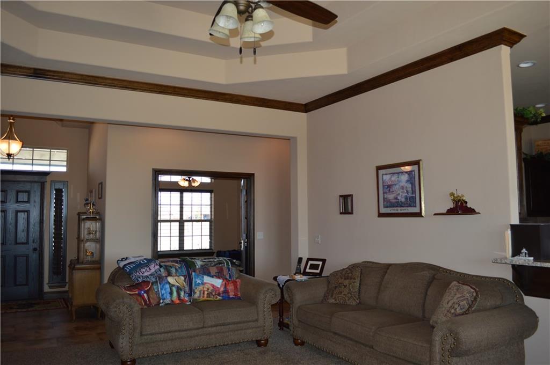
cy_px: 182
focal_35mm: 27
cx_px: 275
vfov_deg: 47.8
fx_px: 412
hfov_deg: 67.4
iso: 280
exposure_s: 1/125
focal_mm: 18
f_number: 4
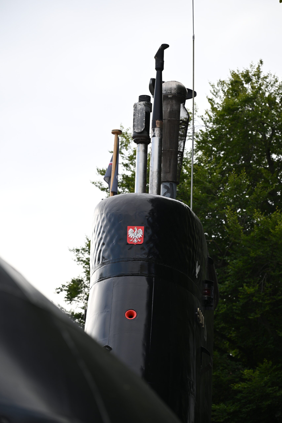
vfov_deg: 17.1
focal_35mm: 120
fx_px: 1410
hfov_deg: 11.4
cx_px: 141
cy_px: 212
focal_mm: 120
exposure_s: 1/400
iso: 100
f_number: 4.5
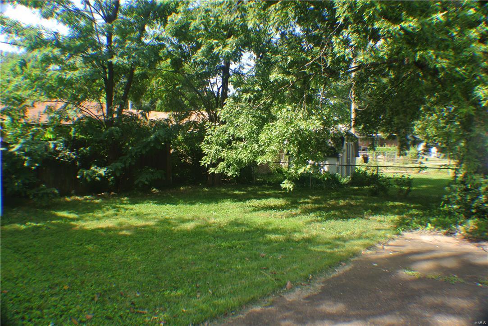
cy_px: 163
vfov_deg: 33.5
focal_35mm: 40
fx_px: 543
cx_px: 244
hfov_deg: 48.4
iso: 100
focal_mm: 15.1
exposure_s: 1/60
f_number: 7.1
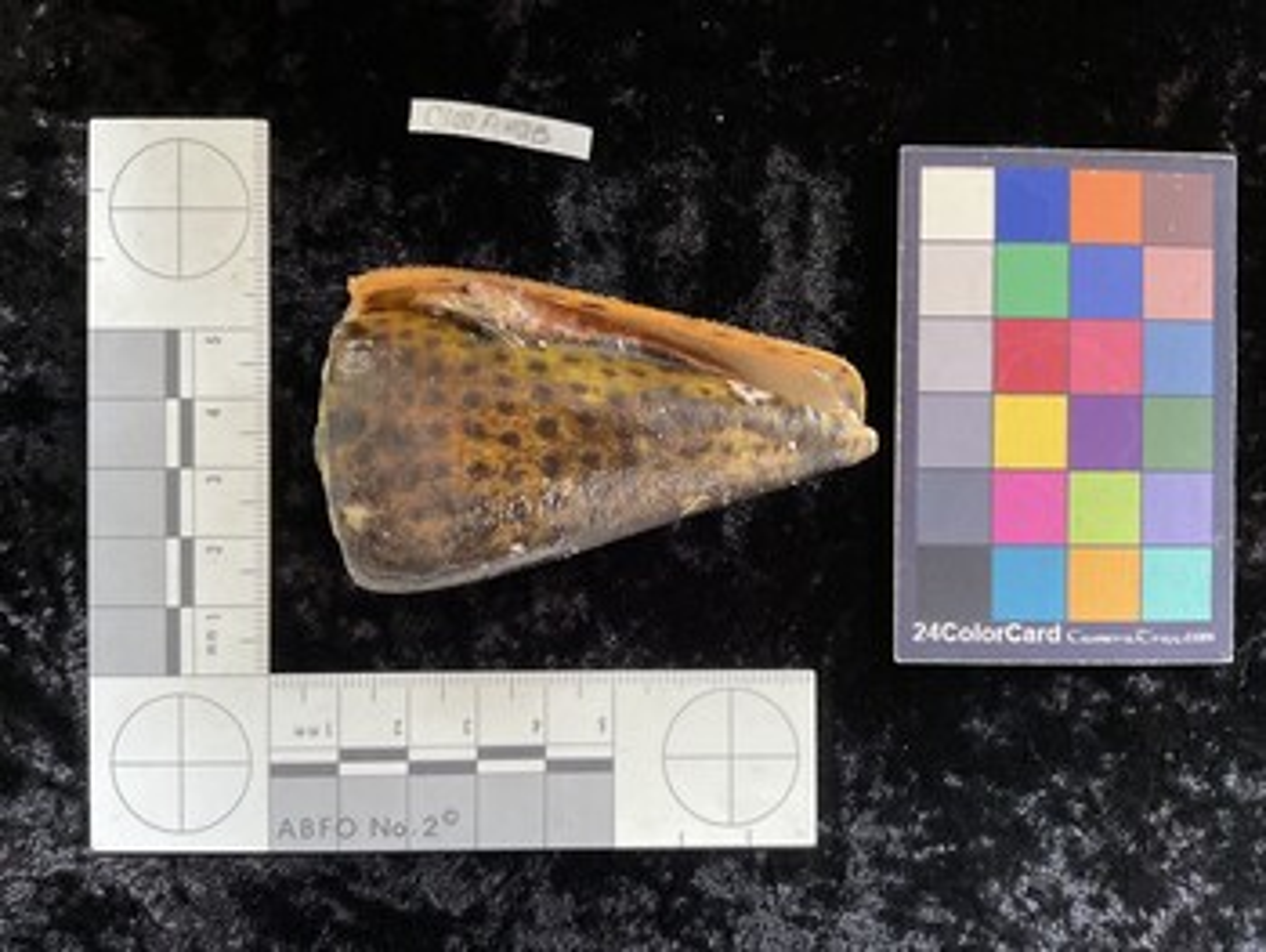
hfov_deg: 61.6
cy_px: 476
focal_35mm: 29
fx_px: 1061
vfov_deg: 48.3
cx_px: 633
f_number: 1.8
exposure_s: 1/60
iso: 200
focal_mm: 3
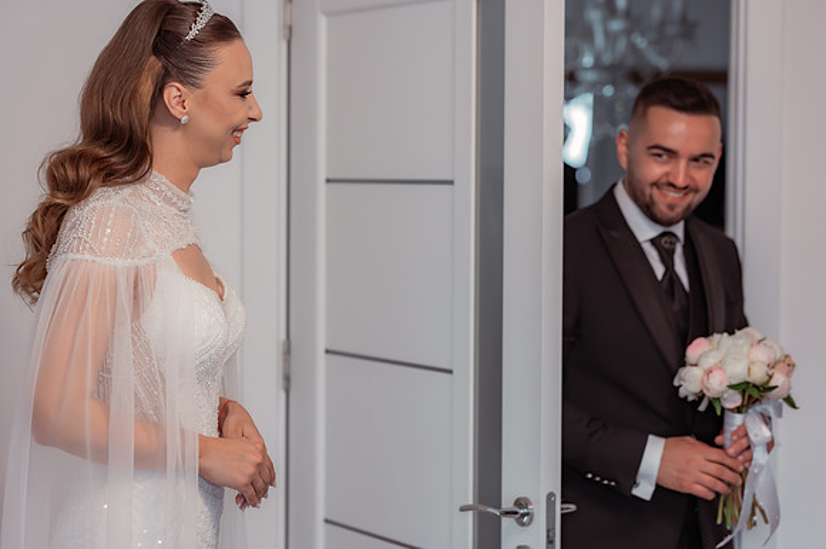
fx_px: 1949
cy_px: 274
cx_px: 413
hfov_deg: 23.9
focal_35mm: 85
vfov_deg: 16.1
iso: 1600
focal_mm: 85
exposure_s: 1/320
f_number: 2.8
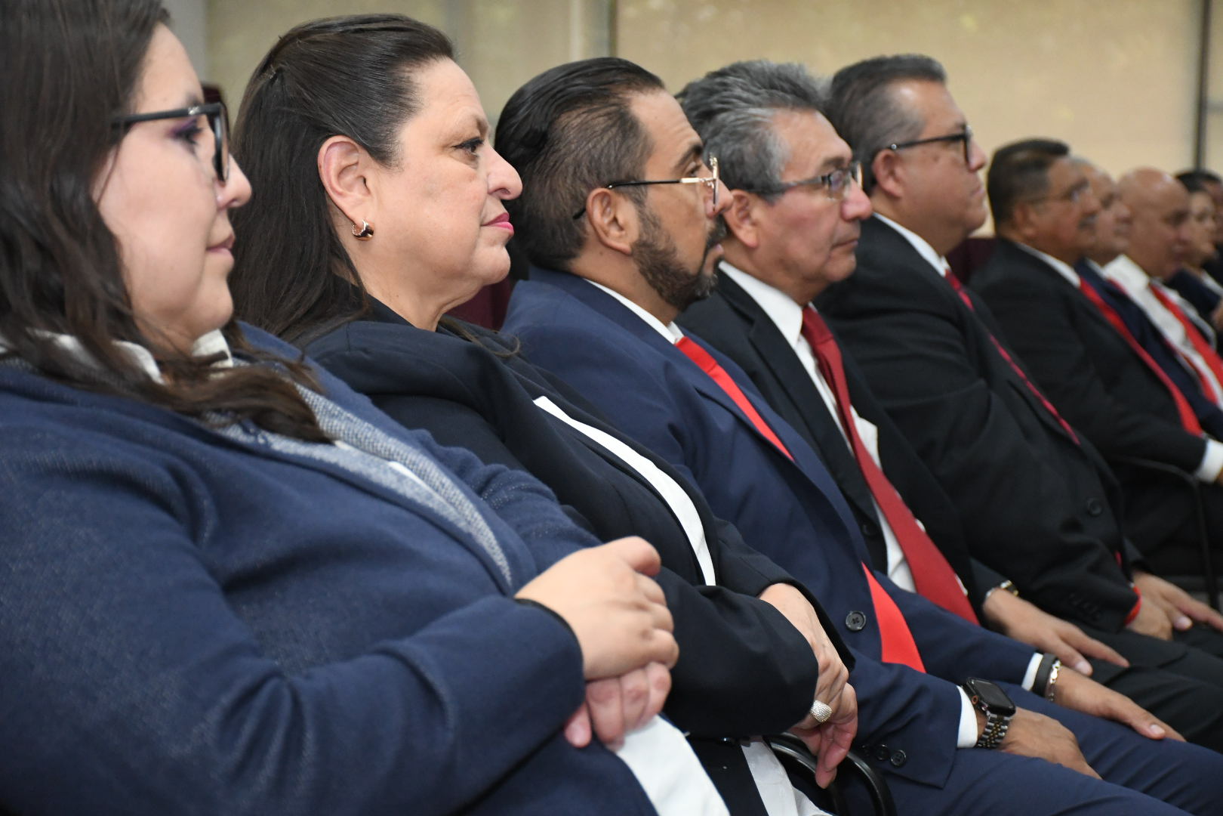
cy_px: 408
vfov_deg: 15.2
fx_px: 3057
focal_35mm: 90
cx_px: 612
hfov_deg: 22.6
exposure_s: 1/125
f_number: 5.6
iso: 4000
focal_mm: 60
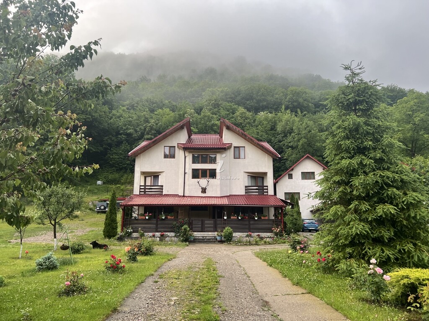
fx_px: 322
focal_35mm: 26
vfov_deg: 53.1
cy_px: 160
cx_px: 214
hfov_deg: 67.3
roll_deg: +0.2
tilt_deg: +11.6
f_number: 1.5
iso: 80
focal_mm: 5.7
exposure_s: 1/121
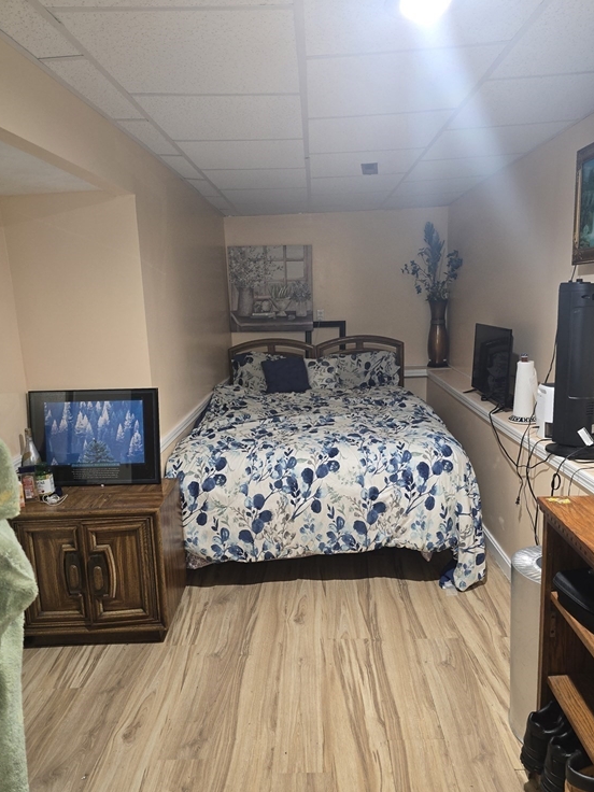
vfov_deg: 71.6
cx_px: 305
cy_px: 400
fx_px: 549
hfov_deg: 56.8
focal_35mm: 24
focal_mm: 6.3
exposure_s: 1/30
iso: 100
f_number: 1.7
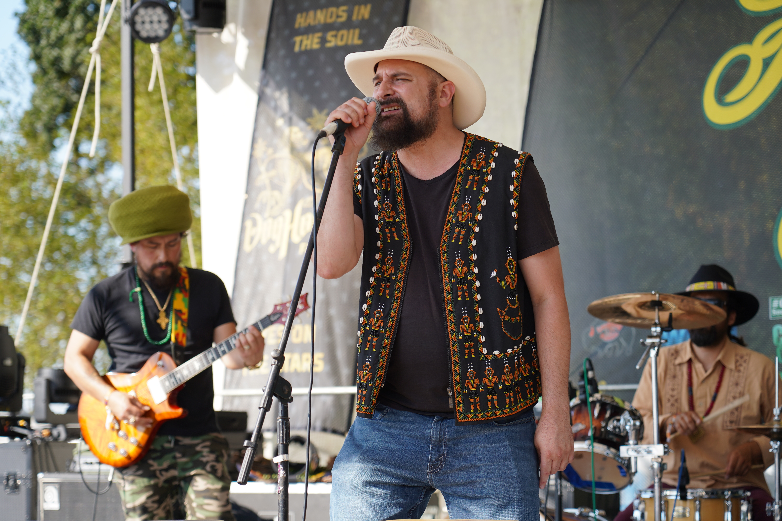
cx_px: 391
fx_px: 2281
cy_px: 260
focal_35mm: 105
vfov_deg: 13.0
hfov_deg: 19.5
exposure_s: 1/200
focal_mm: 105
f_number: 4.5
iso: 100
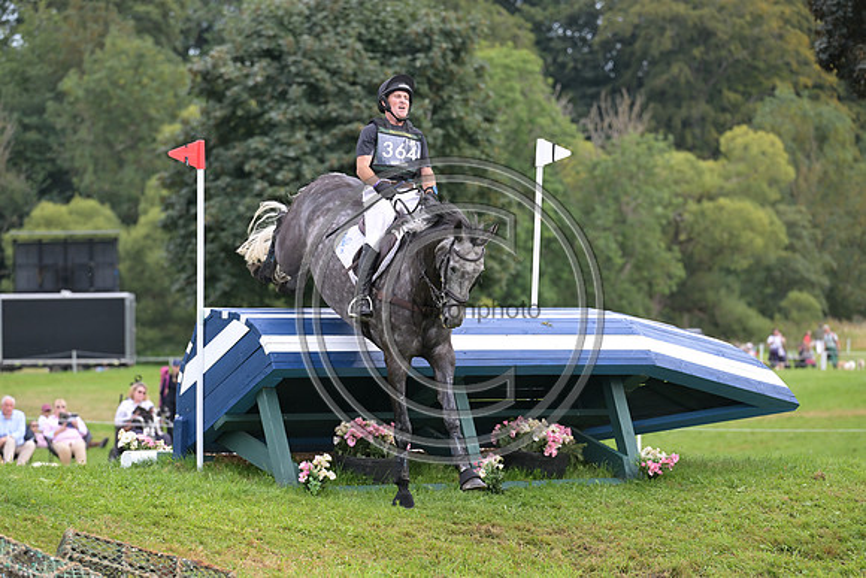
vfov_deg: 6.9
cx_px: 433
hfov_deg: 10.3
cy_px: 289
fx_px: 4812
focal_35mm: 200
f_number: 5.6
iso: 1250
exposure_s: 1/1250
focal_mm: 200
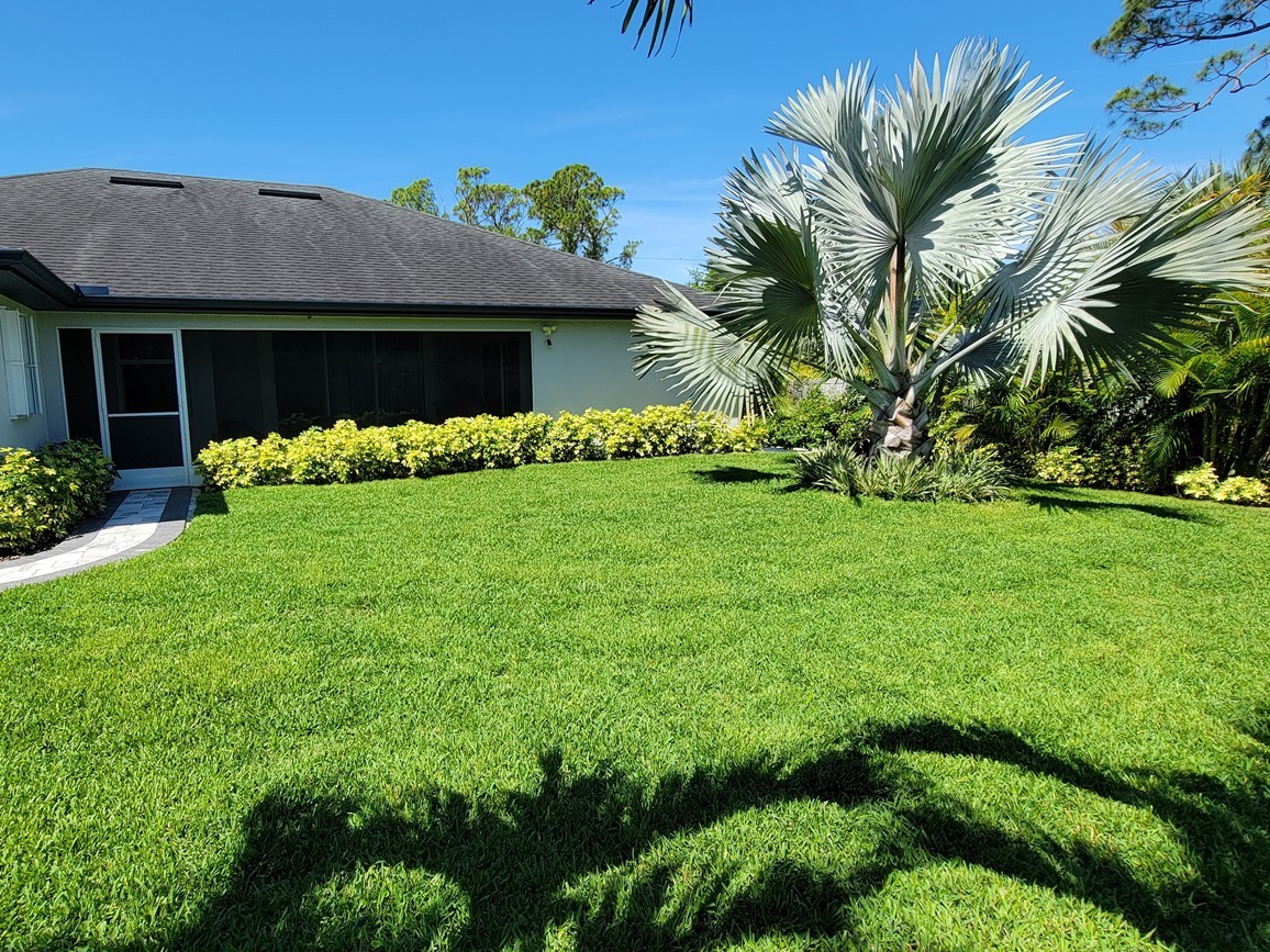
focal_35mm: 18
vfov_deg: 71.6
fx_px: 660
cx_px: 521
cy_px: 461
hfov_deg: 86.9
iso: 50
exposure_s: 1/1182
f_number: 2.2
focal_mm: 2.2
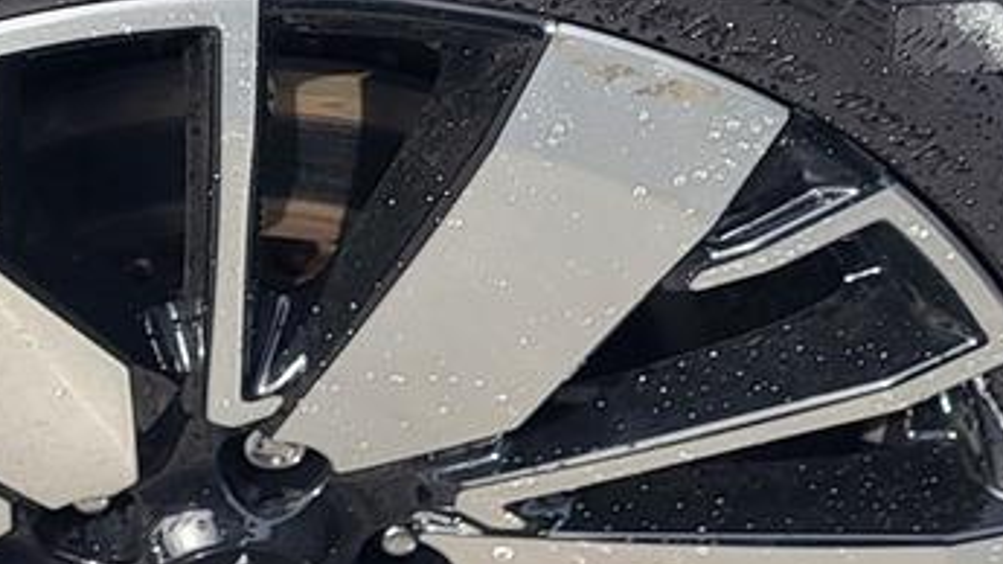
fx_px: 2792
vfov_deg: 11.5
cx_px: 259
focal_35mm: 105
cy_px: 302
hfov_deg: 20.2
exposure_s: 1/957
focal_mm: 5.4
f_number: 1.8
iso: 40
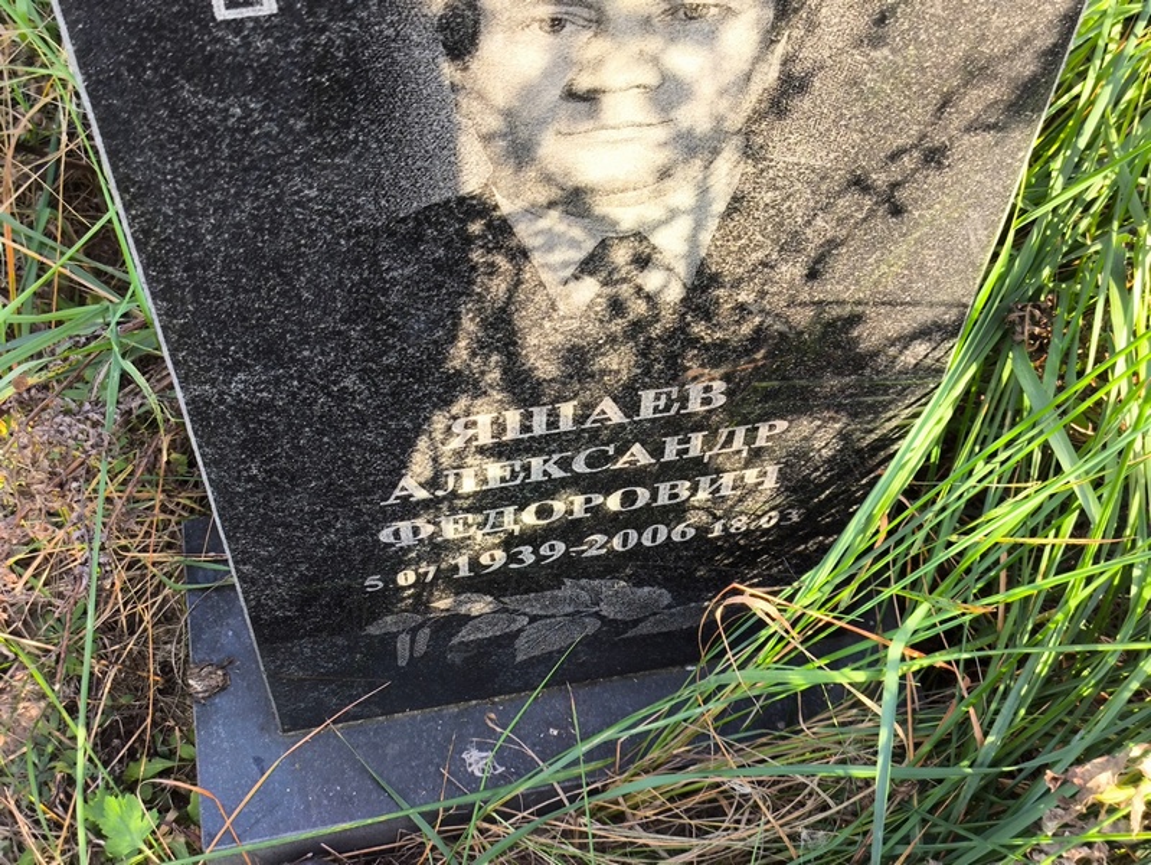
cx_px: 576
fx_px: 1663
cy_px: 432
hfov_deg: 38.2
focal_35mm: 50
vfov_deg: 29.1
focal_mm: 4.71
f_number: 1.7
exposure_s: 1/113
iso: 50
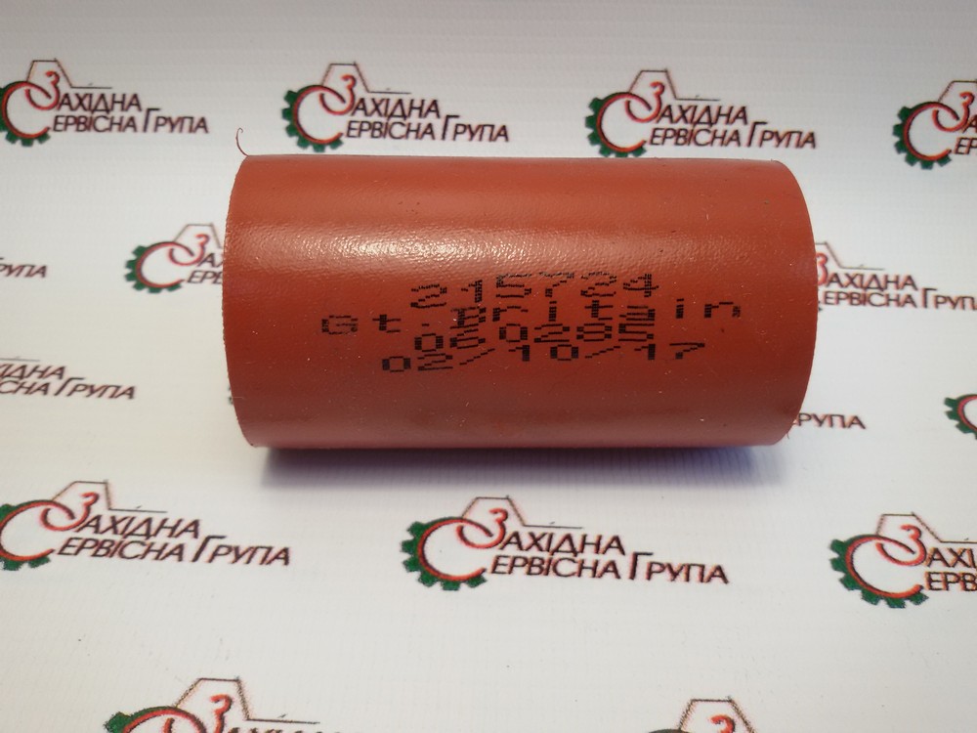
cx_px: 488
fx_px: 875
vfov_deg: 45.4
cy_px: 366
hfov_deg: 58.4
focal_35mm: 31
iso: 40
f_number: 2.4
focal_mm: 2.93
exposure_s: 1/50
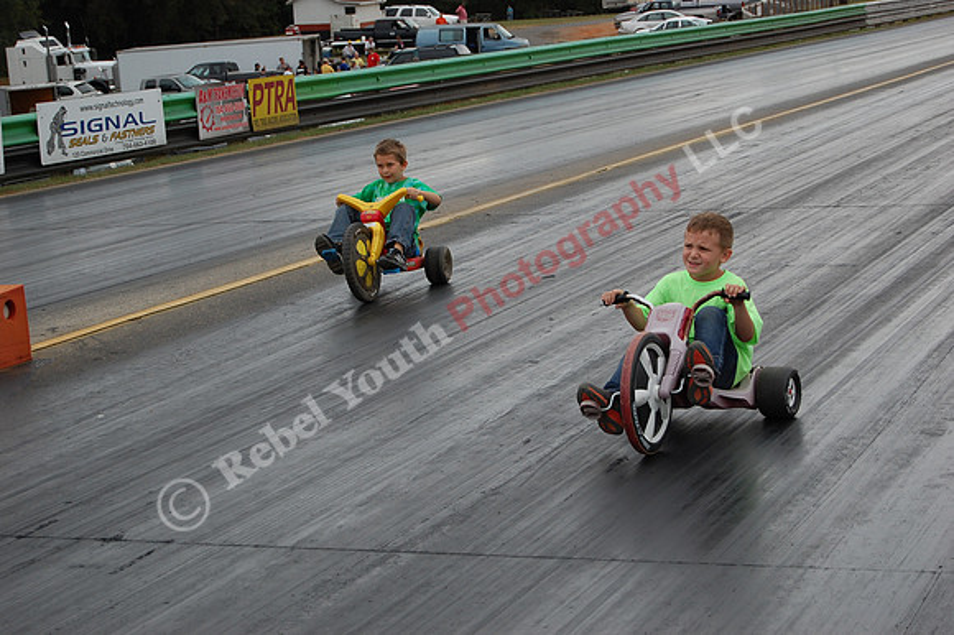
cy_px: 318
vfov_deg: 16.5
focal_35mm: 82
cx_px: 477
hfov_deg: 24.6
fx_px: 2185
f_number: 5.6
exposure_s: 1/1000
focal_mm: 55
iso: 320
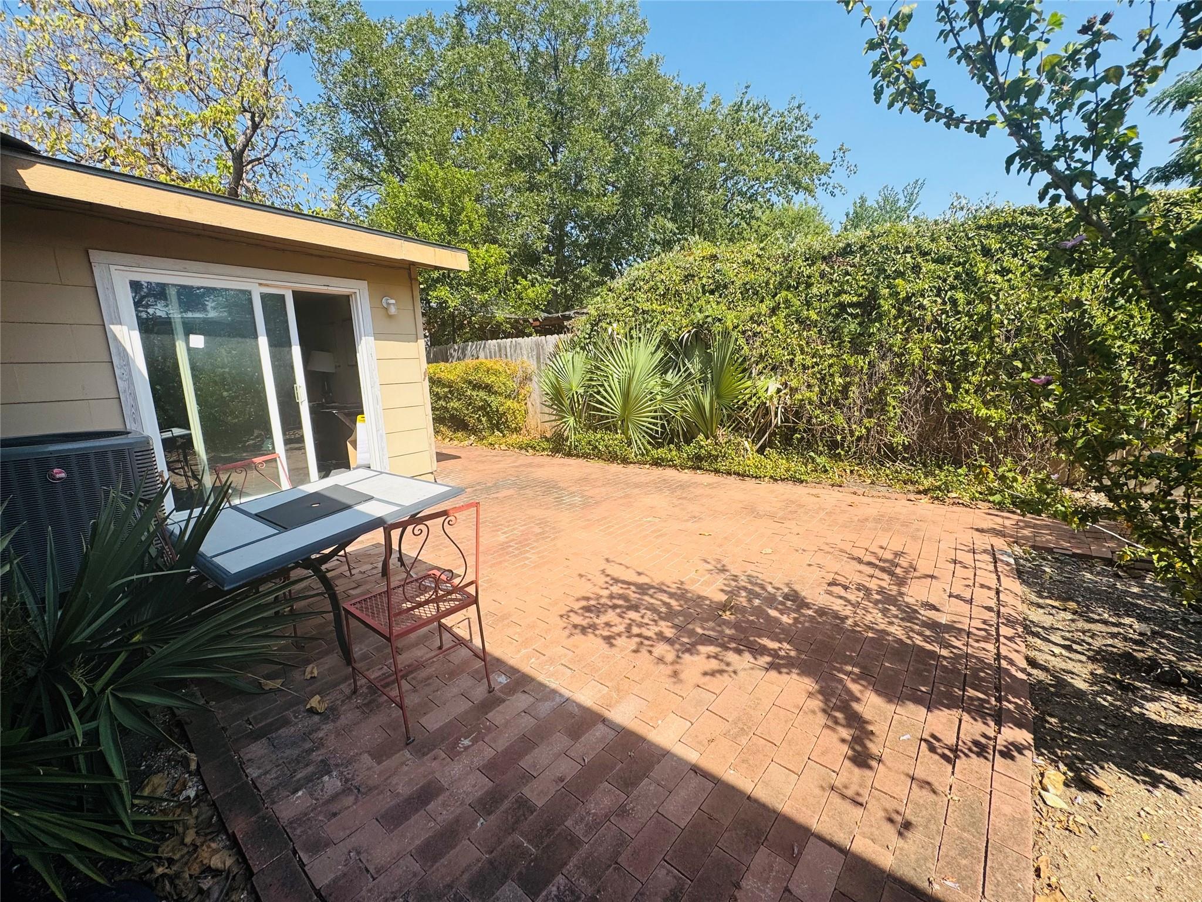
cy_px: 451
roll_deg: +2.4
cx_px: 601
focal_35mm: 14
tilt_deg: -11.6
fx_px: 486
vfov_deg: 85.7
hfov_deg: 102.1
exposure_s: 1/1370
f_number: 2.2
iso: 50
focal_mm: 2.22
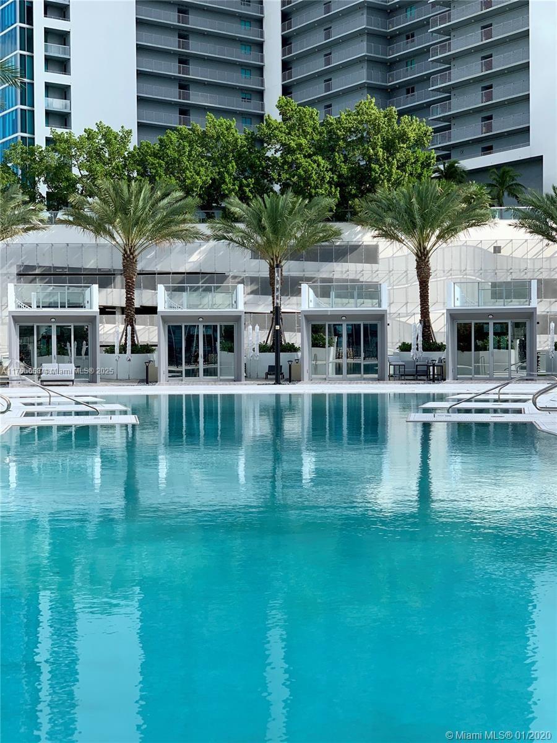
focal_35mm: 52
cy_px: 372
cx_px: 278
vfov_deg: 36.8
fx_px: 1116
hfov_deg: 28.0
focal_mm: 6
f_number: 2.4
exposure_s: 1/749
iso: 16
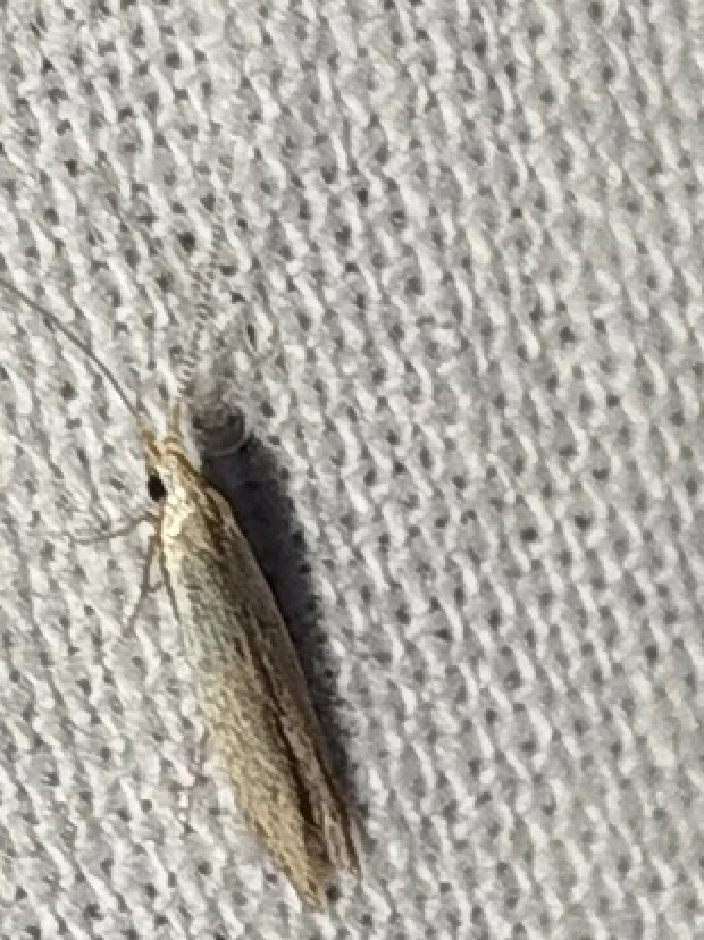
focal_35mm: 259
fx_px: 7030
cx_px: 309
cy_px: 647
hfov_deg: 5.7
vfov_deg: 7.6
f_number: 1.7
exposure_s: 1/50
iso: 80
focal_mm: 5.31
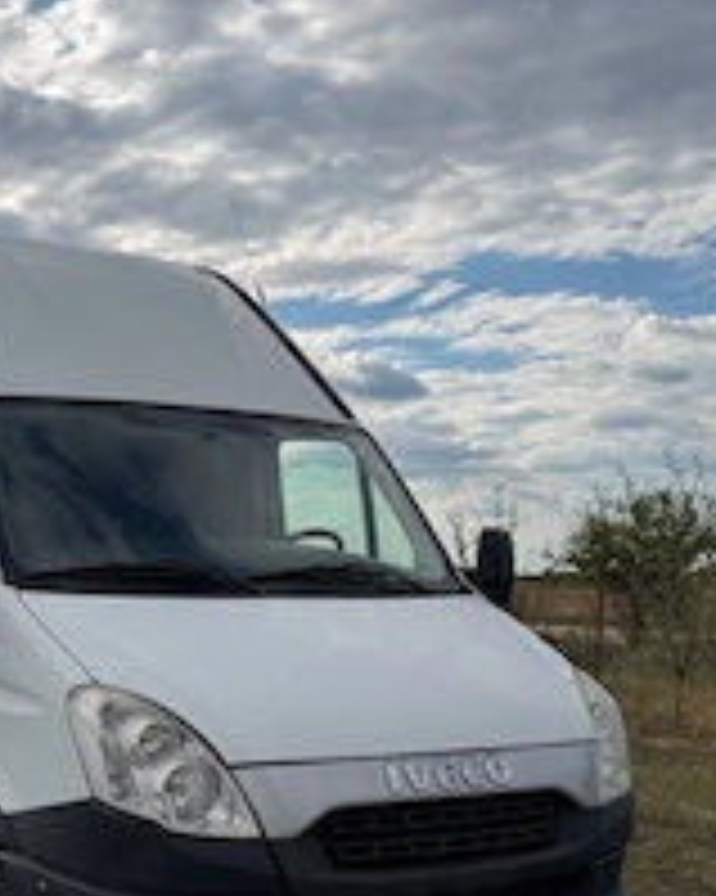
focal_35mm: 47
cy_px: 657
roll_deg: -0.9
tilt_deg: -3.9
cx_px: 113
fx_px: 1246
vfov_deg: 38.7
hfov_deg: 31.0
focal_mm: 6.76
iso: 80
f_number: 1.78
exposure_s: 1/6711
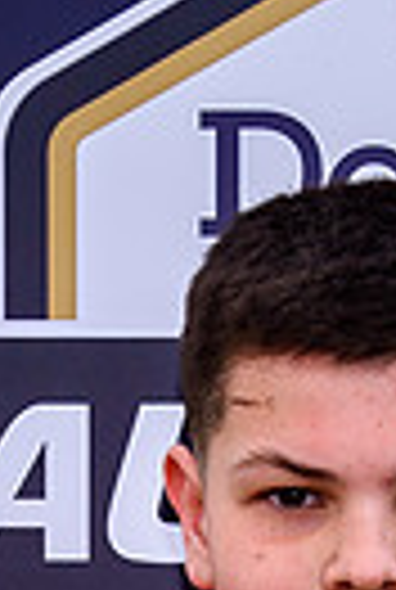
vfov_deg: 5.0
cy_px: 981
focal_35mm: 409
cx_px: 348
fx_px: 6713
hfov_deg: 3.4
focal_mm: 32
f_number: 5.6
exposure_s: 1/160
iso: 100
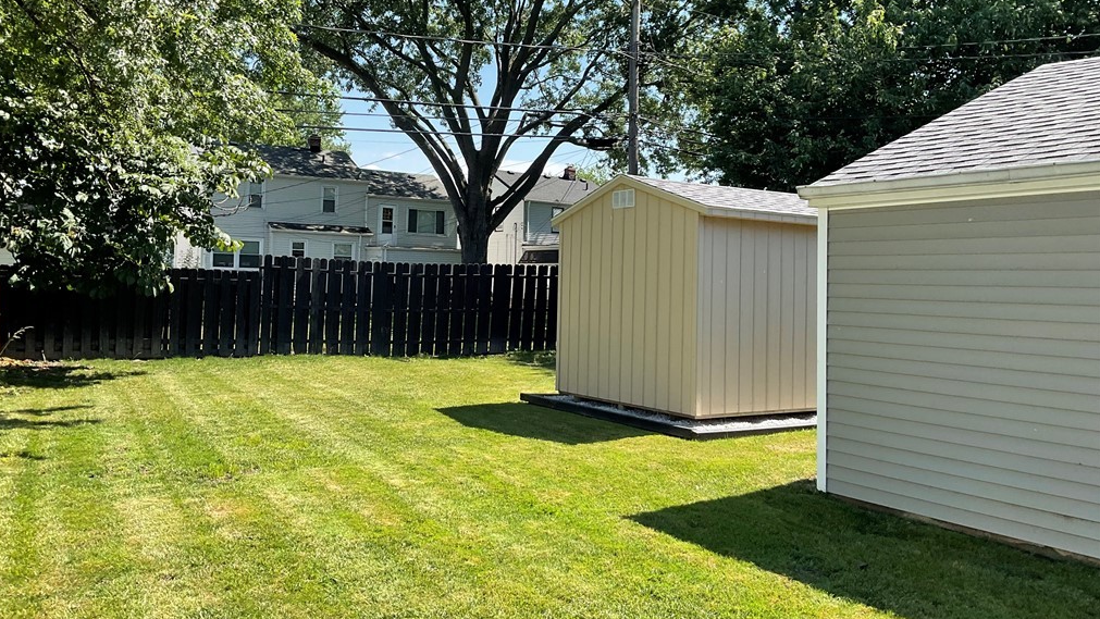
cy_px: 256
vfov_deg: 36.6
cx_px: 548
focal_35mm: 32
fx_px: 933
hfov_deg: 61.0
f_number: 1.8
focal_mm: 3
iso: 16
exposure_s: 1/739
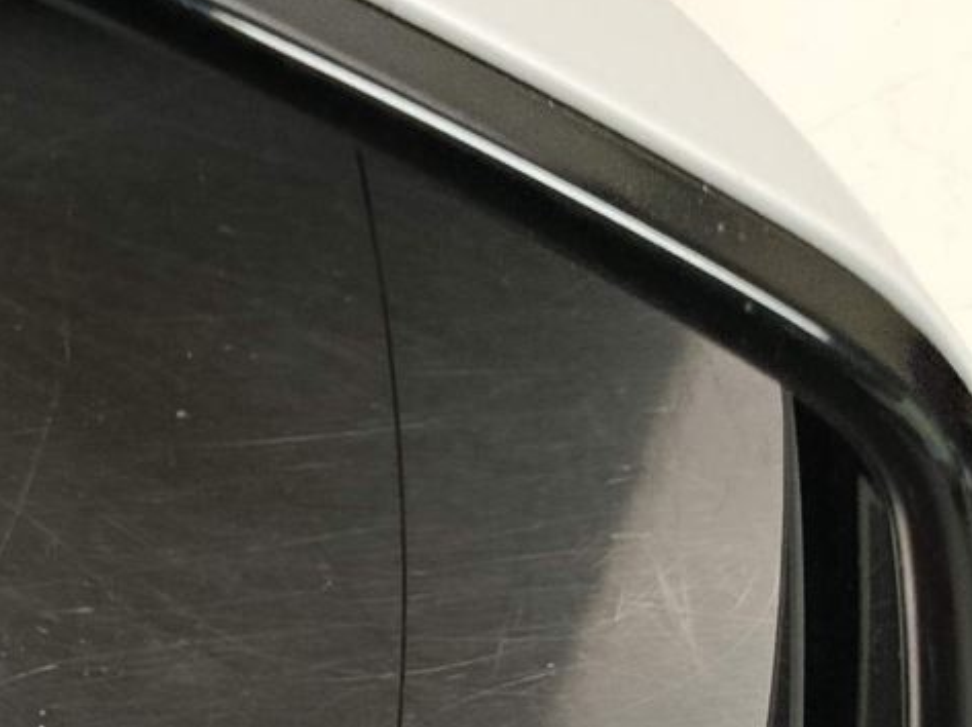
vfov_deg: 14.2
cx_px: -875
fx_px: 2918
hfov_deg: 15.6
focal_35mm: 104
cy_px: 281
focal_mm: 5.24
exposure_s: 1/33.3
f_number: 1.7
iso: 1300
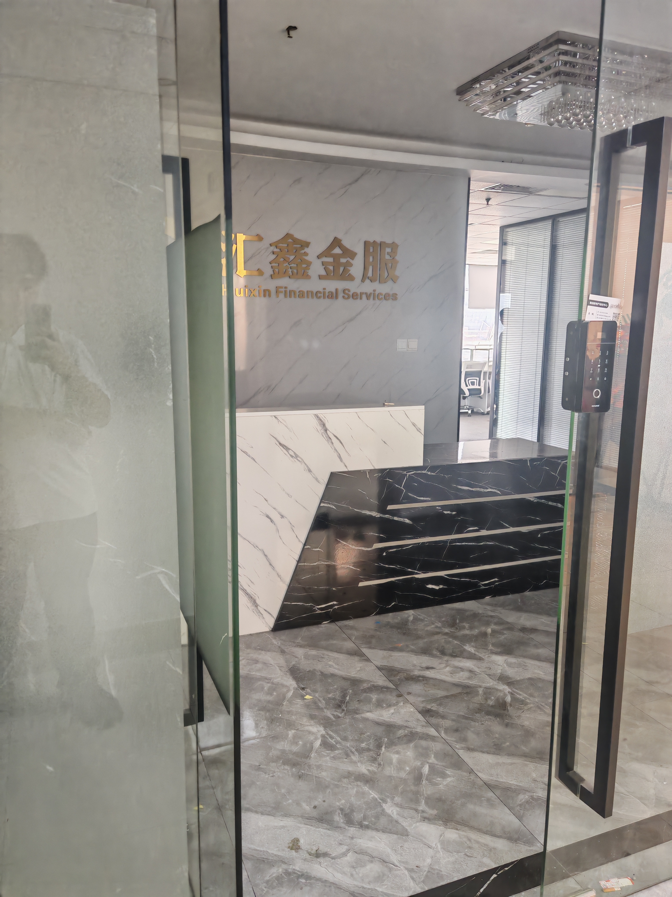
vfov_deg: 65.3
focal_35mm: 27
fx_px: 699
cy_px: 448
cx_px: 336
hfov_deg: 51.4
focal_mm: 6.67
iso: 640
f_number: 1.9
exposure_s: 1/33
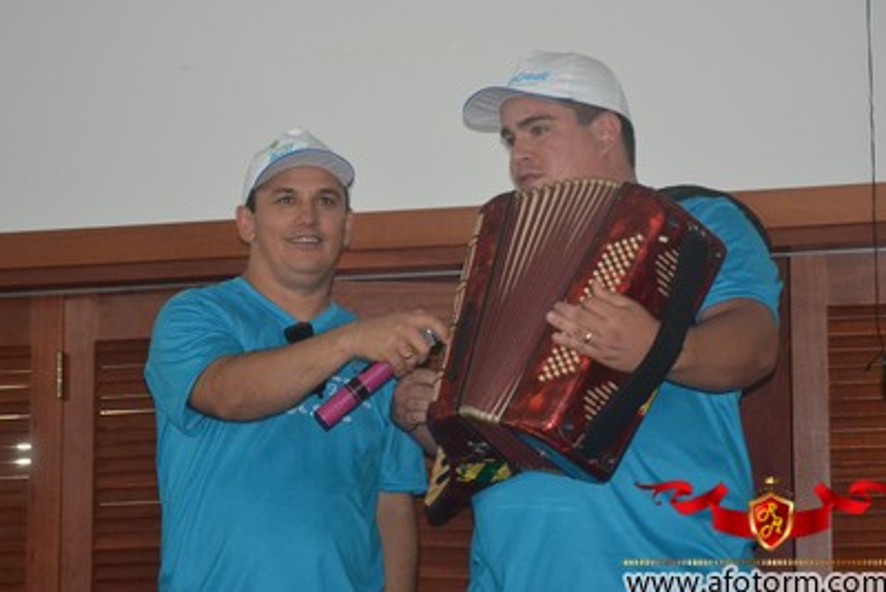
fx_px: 3324
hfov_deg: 15.2
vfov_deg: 10.2
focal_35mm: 135
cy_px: 288
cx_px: 439
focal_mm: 80
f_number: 5.6
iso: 3200
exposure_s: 1/60
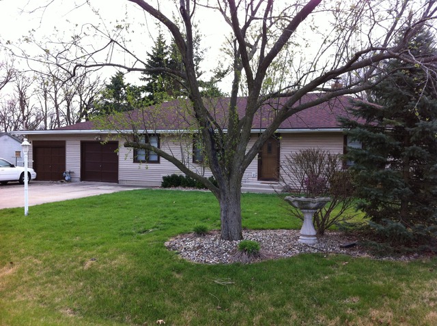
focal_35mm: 35
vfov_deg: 40.6
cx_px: 218
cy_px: 163
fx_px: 441
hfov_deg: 52.7
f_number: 2.8
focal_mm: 3.85
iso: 80
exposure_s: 1/120
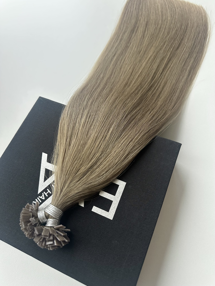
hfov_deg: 56.8
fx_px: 199
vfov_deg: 71.6
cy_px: 143
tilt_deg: -67.6
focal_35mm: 24
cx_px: 108
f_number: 1.78
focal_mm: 6.86
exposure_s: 1/50
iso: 200
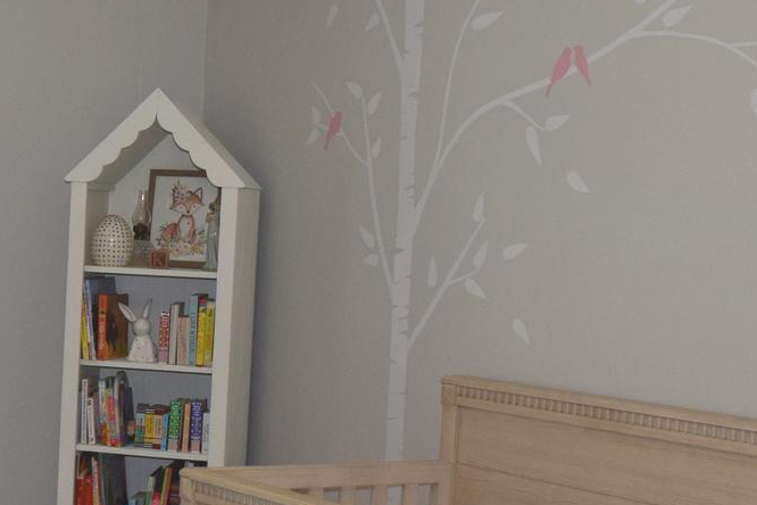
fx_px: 1745
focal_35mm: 83
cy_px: 352
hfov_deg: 23.6
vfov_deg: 16.4
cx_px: 25
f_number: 5
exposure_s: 1/100
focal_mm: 18
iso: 800
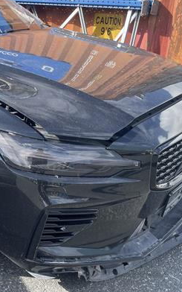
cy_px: 124
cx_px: -26
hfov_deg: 26.1
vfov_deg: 44.2
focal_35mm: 45
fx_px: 357
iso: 32
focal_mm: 4.2
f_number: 1.6
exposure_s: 1/979
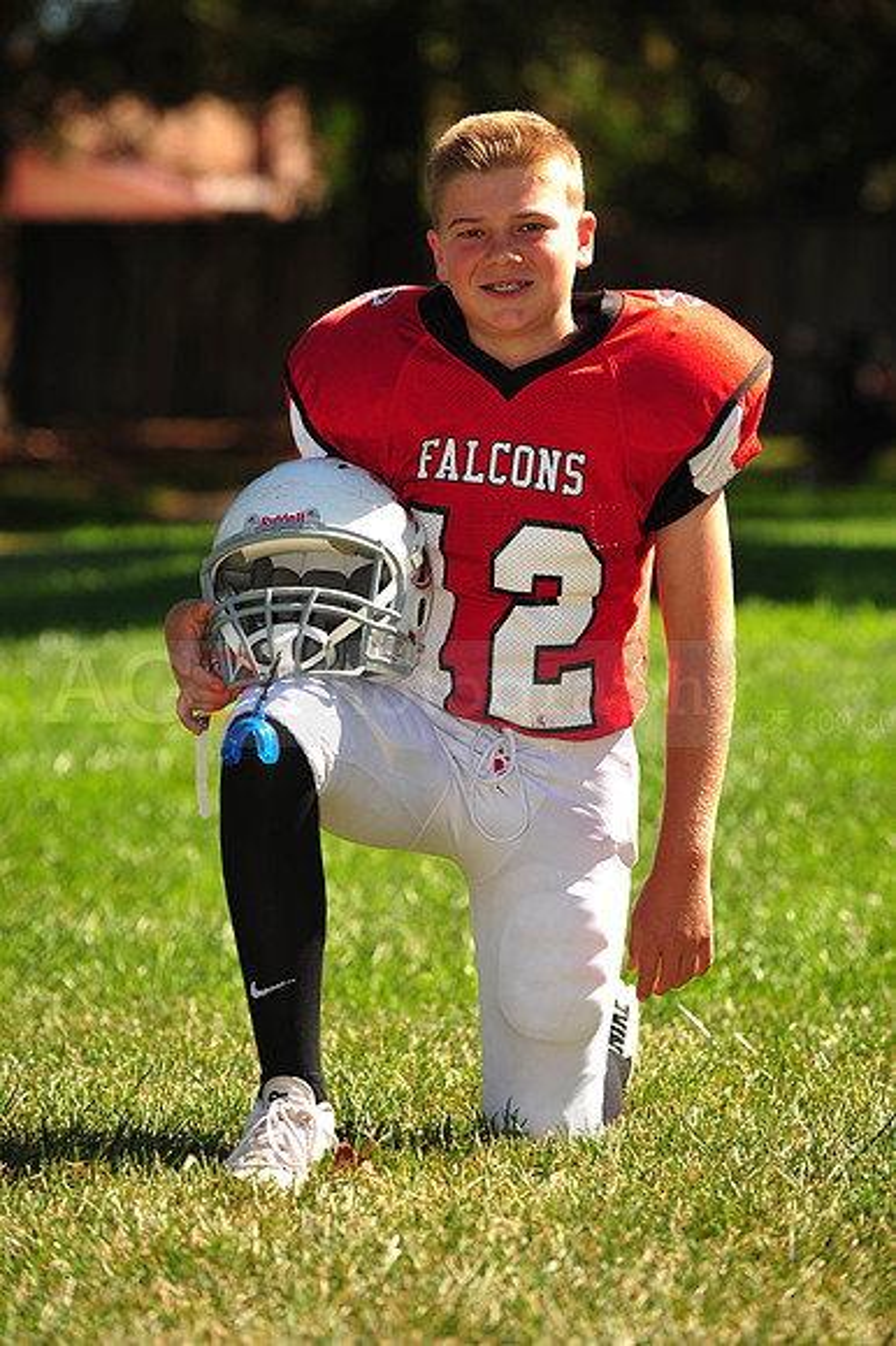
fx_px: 6541
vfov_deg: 11.8
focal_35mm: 175
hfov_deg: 7.8
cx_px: 448
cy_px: 673
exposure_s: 1/400
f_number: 4.5
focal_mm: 175
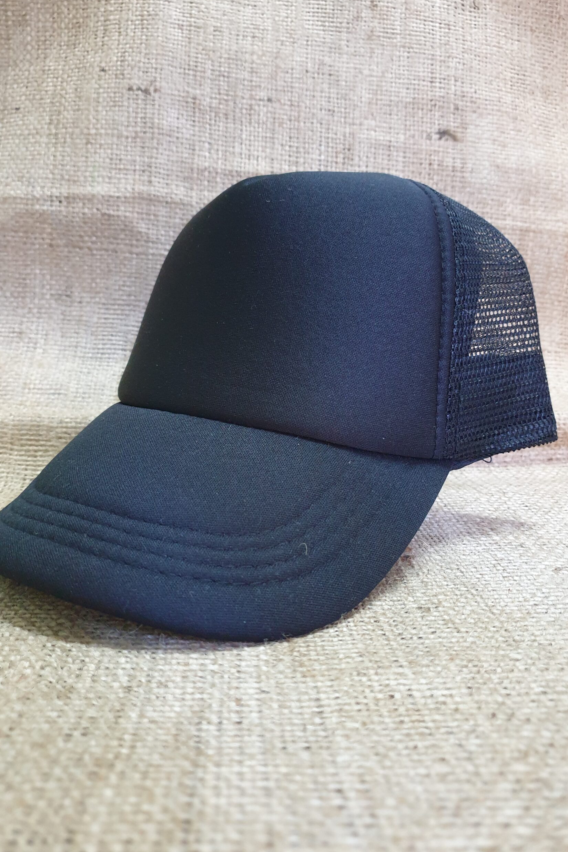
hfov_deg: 46.4
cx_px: 275
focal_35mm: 28
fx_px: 663
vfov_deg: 65.5
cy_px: 422
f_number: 1.5
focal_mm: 4.3
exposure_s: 1/20
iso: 320
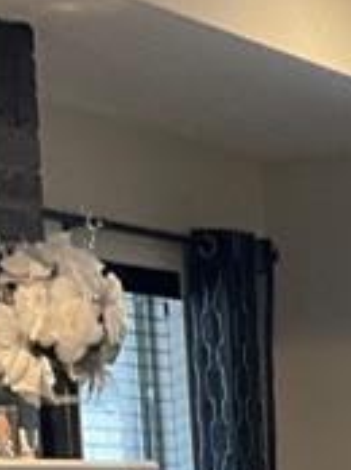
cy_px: 854
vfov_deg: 10.8
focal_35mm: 171
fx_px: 2318
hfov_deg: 8.4
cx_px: 613
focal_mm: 3
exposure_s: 1/60
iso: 200
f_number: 1.8
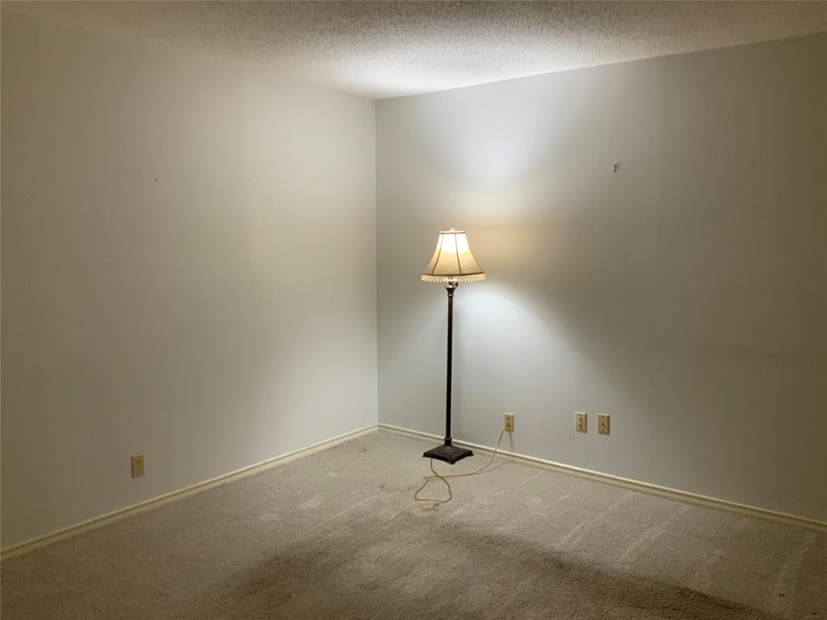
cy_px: 310
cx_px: 414
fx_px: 693
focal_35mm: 29
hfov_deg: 61.7
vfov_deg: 48.2
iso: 125
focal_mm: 3
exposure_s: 1/60
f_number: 1.8
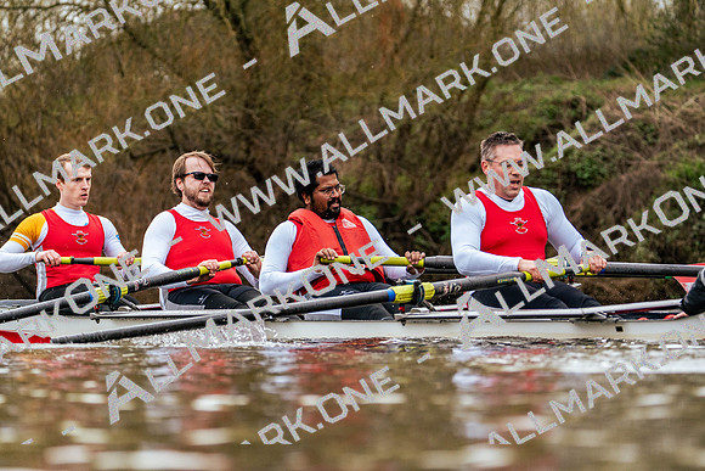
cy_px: 236
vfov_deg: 5.1
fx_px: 5249
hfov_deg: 7.7
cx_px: 352
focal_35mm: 268
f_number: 6.3
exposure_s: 1/2000
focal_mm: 268
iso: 2000
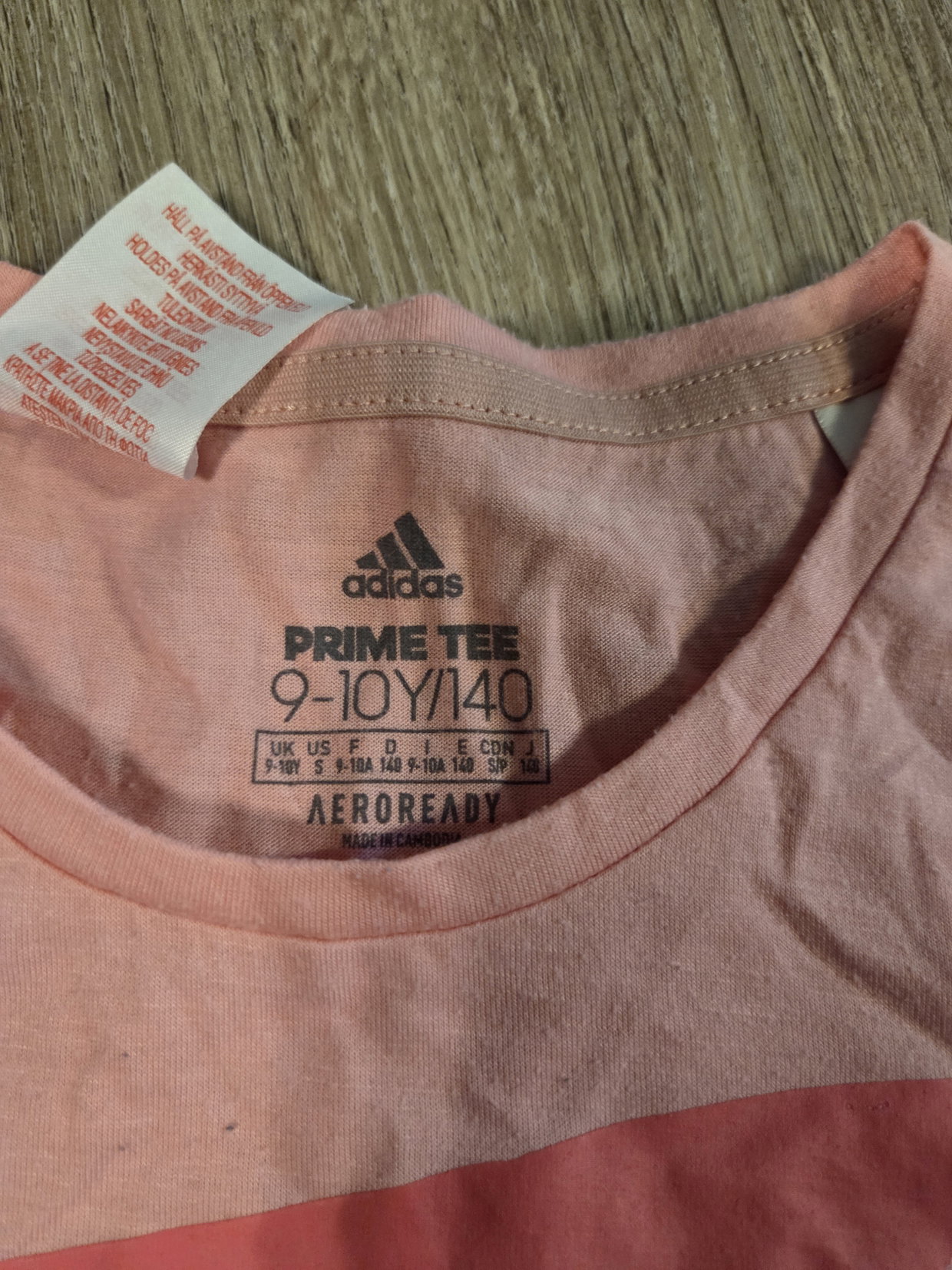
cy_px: 635
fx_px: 843
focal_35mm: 23
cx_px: 476
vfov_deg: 73.9
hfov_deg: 58.9
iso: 1250
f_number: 1.8
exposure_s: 1/101
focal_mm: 5.4
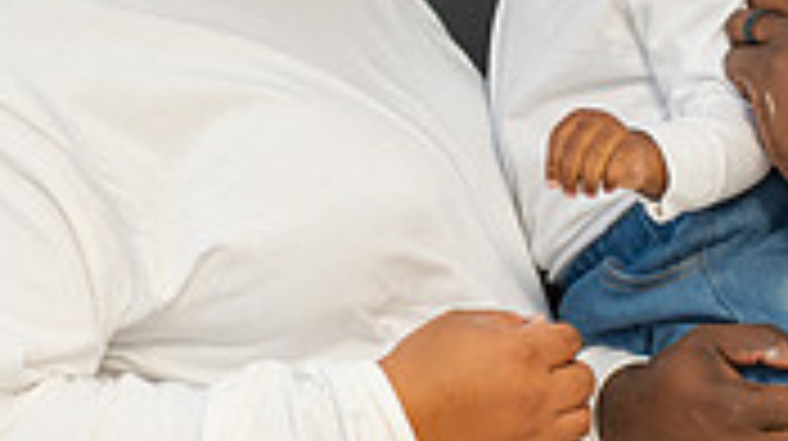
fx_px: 3173
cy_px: 228
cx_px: 408
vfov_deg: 8.0
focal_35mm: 152
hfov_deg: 14.2
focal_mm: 35
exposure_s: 1/200
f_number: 4
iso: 1000
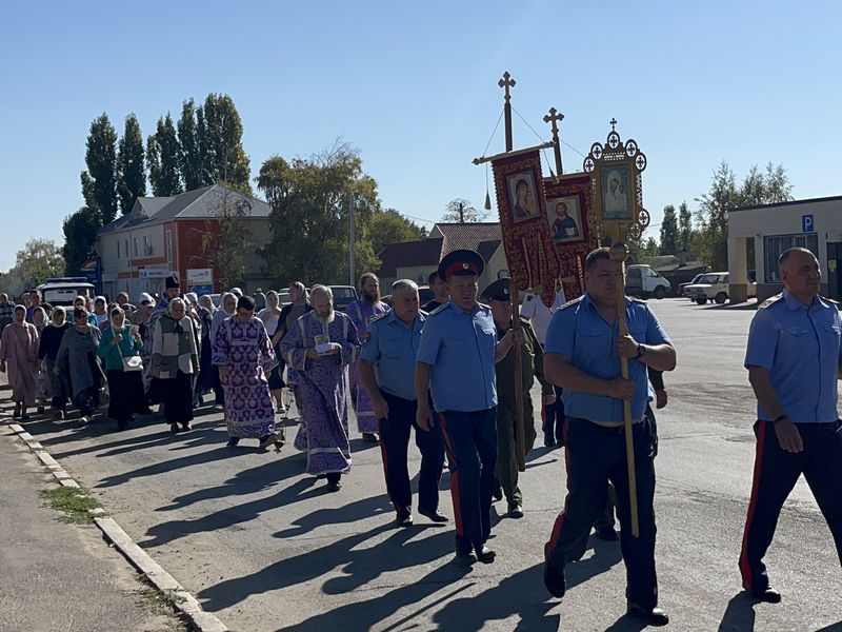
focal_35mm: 32
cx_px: 421
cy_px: 316
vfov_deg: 44.2
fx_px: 778
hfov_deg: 56.8
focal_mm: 5.1
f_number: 1.6
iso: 50
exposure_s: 1/6369
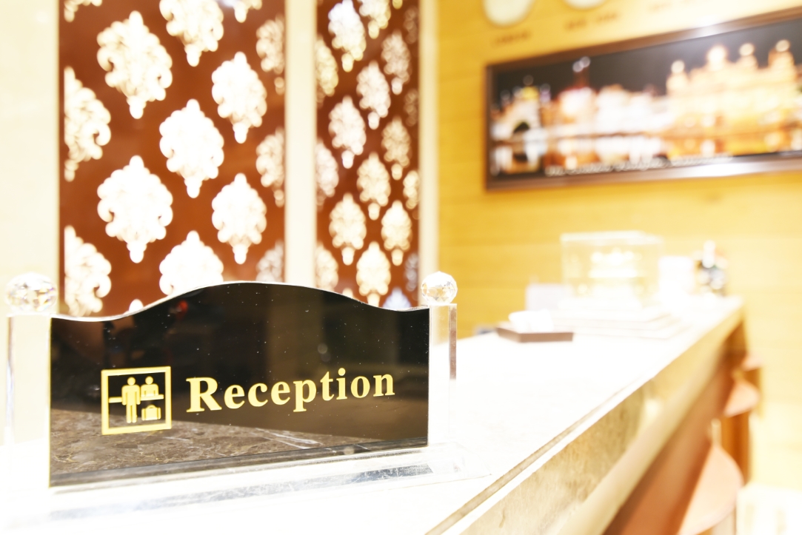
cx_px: 401
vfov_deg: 46.4
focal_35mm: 28
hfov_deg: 65.5
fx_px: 624
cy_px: 268
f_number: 2.8
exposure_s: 1/40
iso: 1250
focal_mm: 28
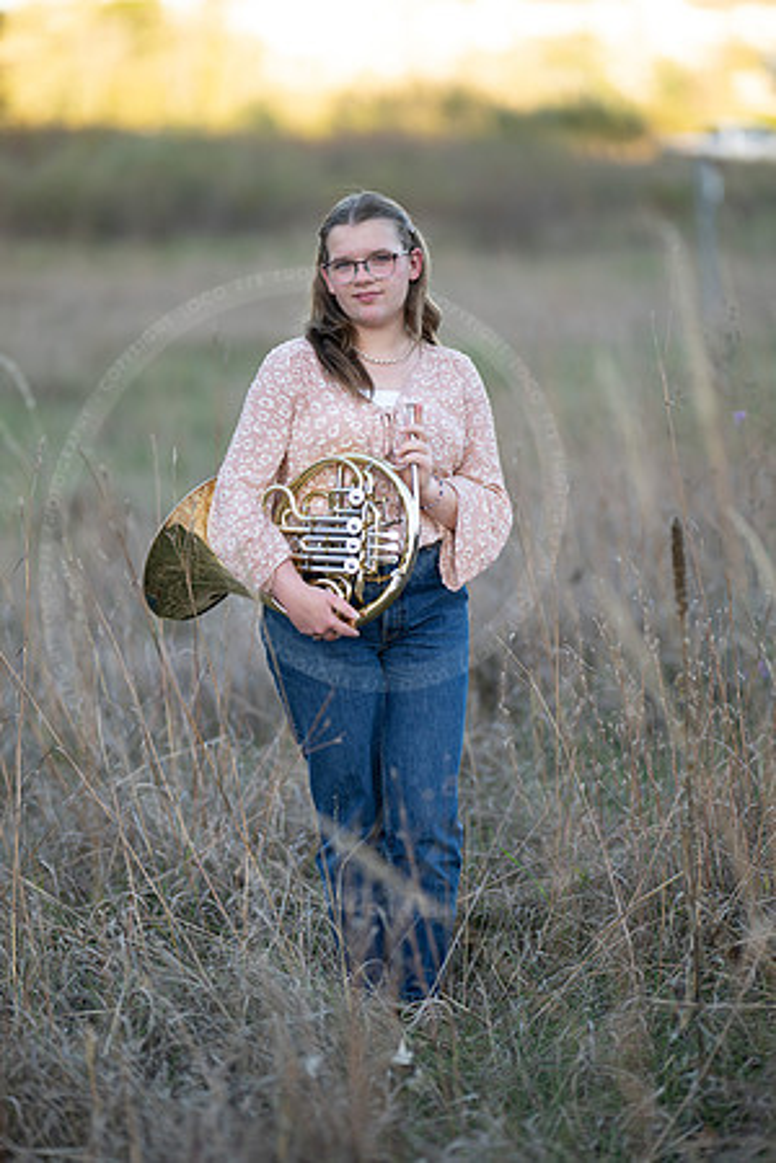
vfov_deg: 23.9
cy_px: 582
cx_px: 388
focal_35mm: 85
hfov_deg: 16.1
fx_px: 2748
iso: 160
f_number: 1.2
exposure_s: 1/1000
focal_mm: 85
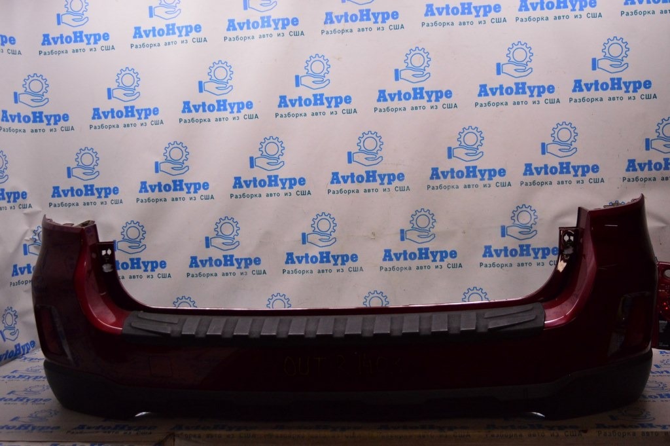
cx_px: 335
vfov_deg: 36.8
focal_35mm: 36
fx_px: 669
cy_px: 223
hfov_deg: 53.2
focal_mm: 24
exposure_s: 1/400
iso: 1600
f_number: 4
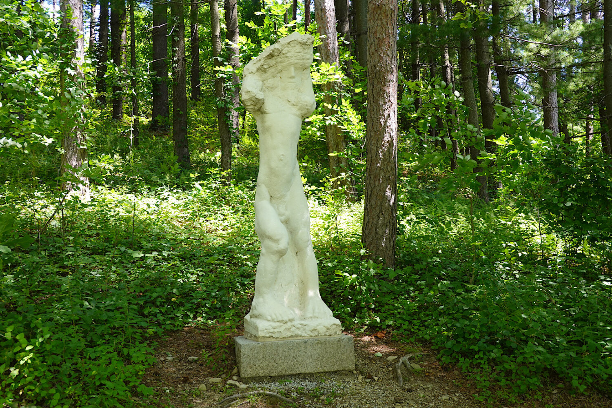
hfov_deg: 44.5
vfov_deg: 30.5
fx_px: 748
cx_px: 306
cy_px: 204
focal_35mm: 44
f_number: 4
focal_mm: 16.21
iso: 100
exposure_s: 1/60
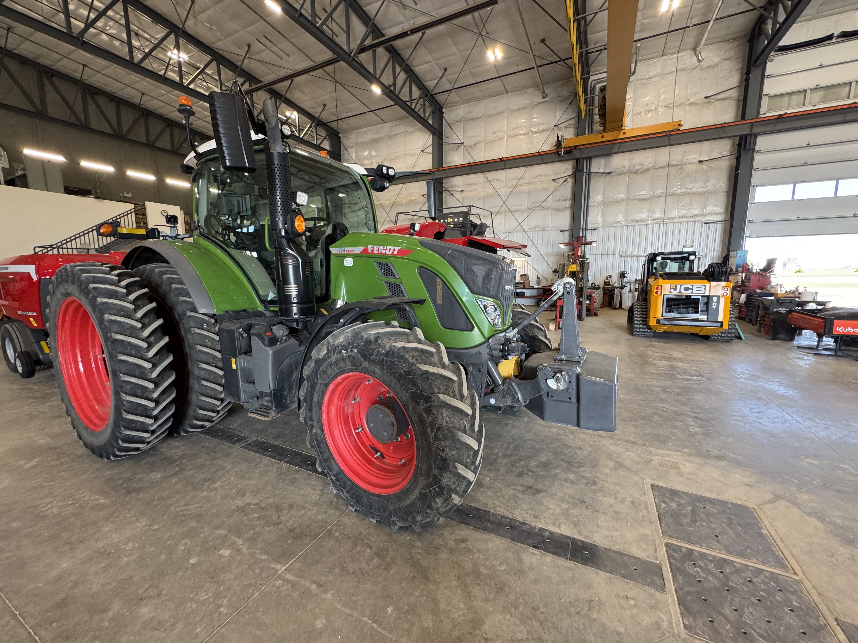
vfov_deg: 85.7
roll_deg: +0.4
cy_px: 322
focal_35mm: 14
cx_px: 429
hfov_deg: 102.1
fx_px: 347
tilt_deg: -8.9
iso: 200
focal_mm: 2.22
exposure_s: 1/120
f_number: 2.2
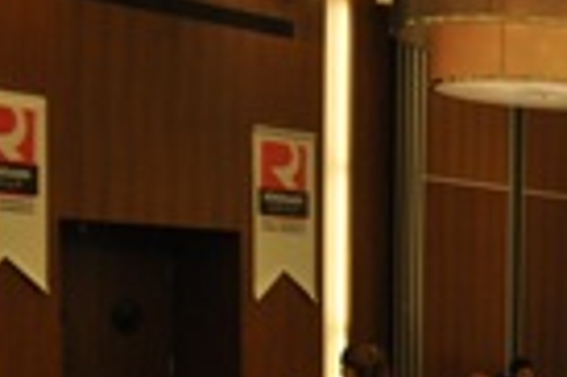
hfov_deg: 18.3
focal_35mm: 98
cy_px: 551
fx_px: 1542
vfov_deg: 13.2
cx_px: 873
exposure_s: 1/125
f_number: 5.6
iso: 400
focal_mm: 20
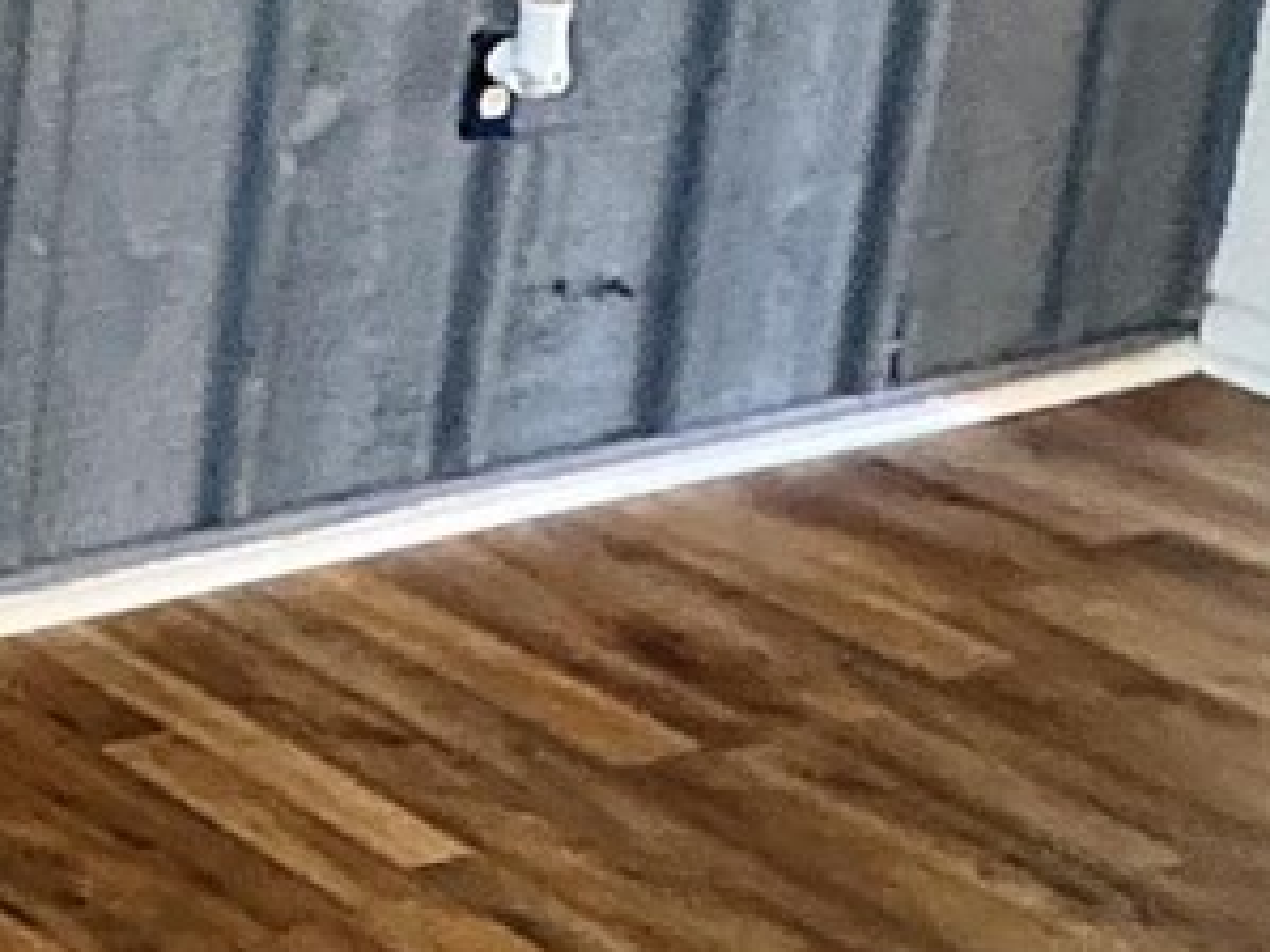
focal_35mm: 90
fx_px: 3301
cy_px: -438
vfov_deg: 15.3
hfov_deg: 15.7
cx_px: -1461
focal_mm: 2.2
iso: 1000
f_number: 2.2
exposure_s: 1/60
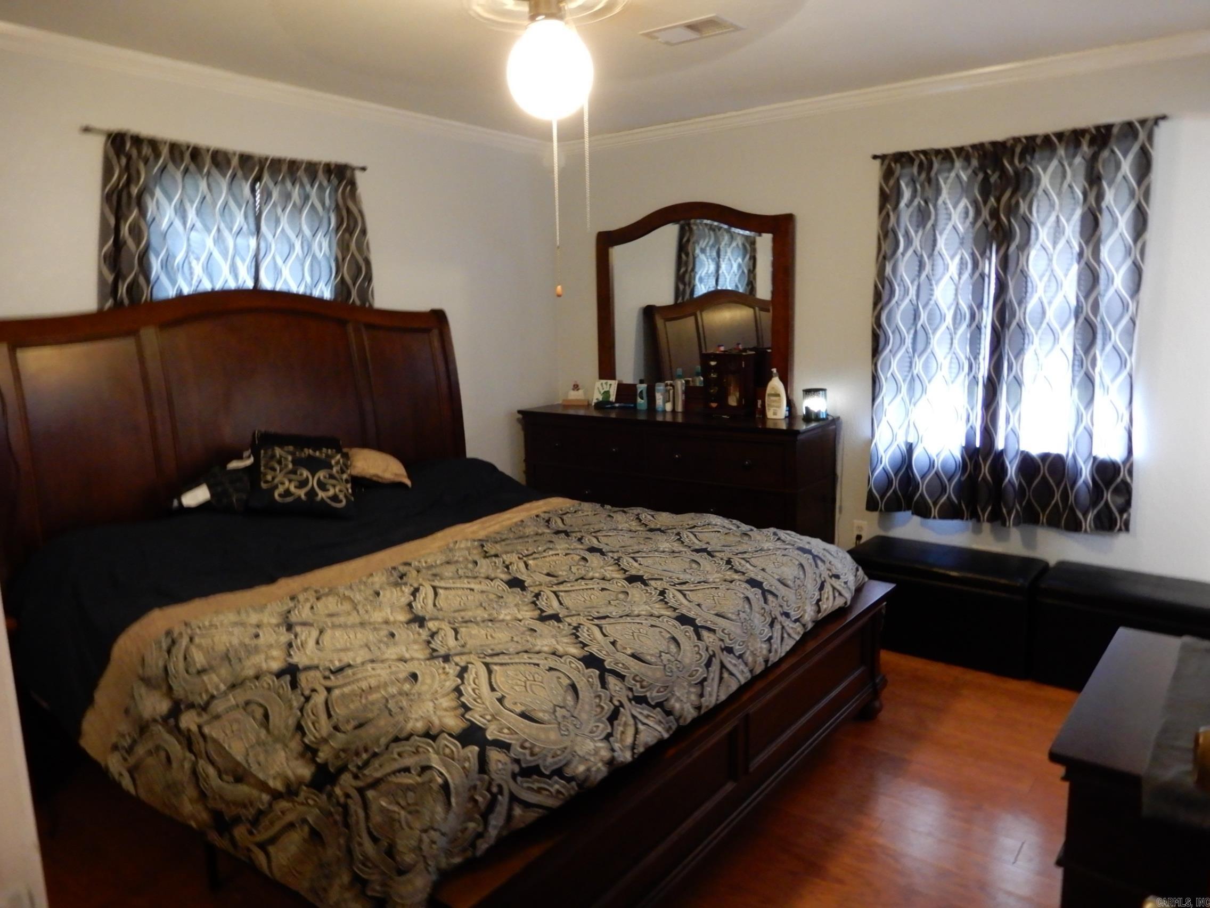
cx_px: 605
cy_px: 454
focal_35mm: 24
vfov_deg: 56.8
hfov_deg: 71.6
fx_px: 839
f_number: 3.4
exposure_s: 1/8
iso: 560
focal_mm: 4.3
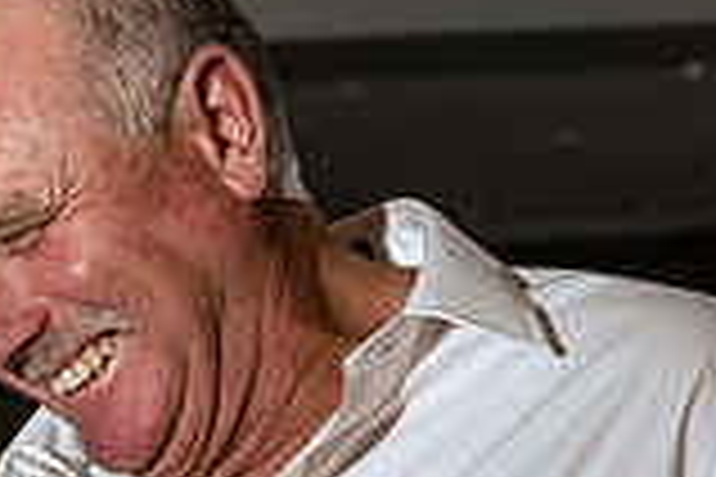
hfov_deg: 15.8
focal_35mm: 128
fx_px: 2546
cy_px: 664
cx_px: 90
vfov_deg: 10.4
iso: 1250
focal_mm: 35
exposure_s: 1/125
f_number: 4
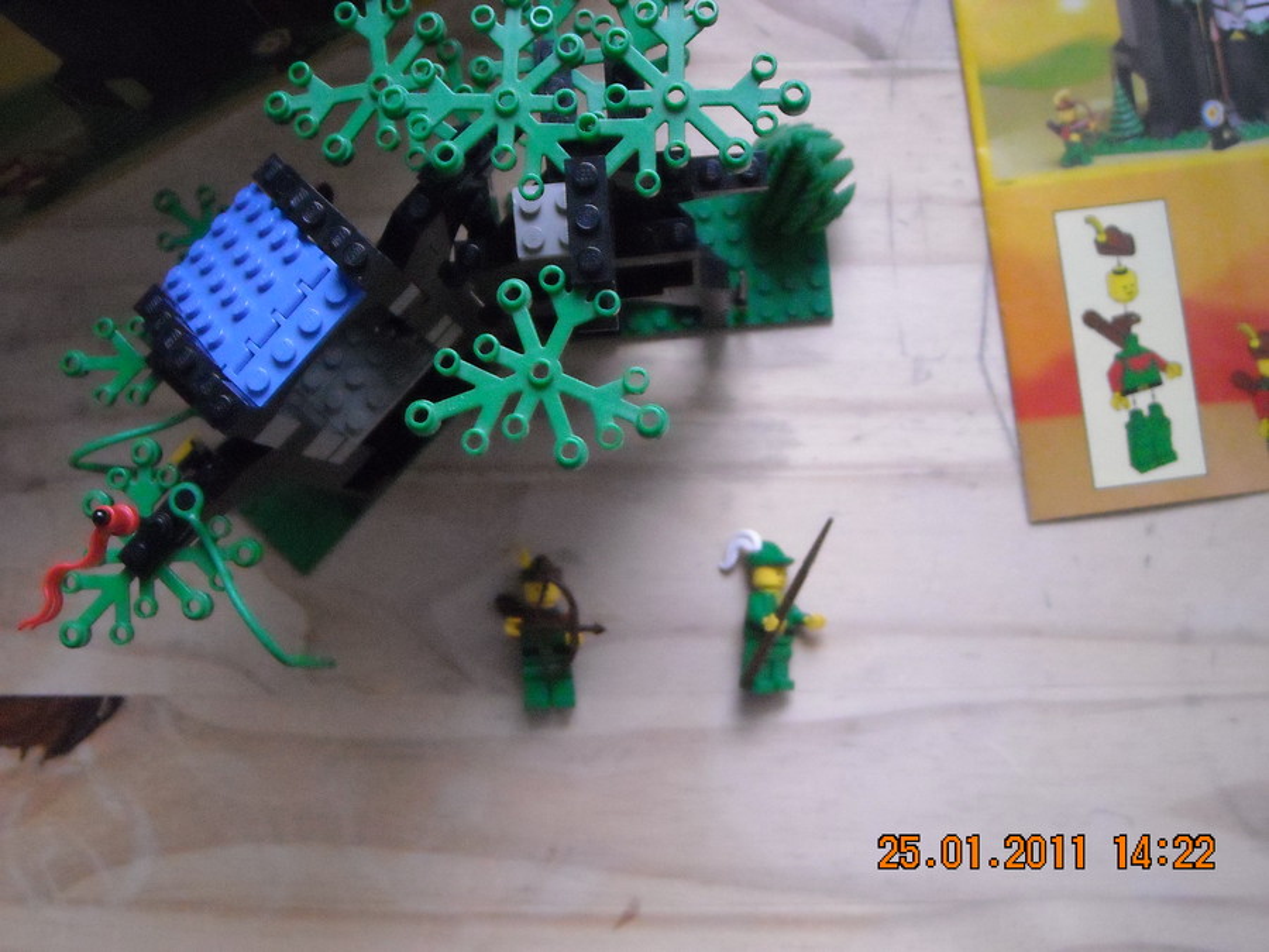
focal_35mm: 44
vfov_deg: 32.9
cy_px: 476
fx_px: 1613
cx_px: 634
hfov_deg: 42.9
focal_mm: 7.1
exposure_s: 1/54
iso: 800
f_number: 3.1
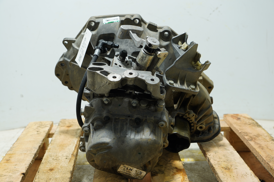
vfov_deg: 27.5
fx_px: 373
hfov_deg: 40.4
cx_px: 137
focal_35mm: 49
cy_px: 91
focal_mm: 33
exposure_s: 1/60
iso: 200
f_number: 4
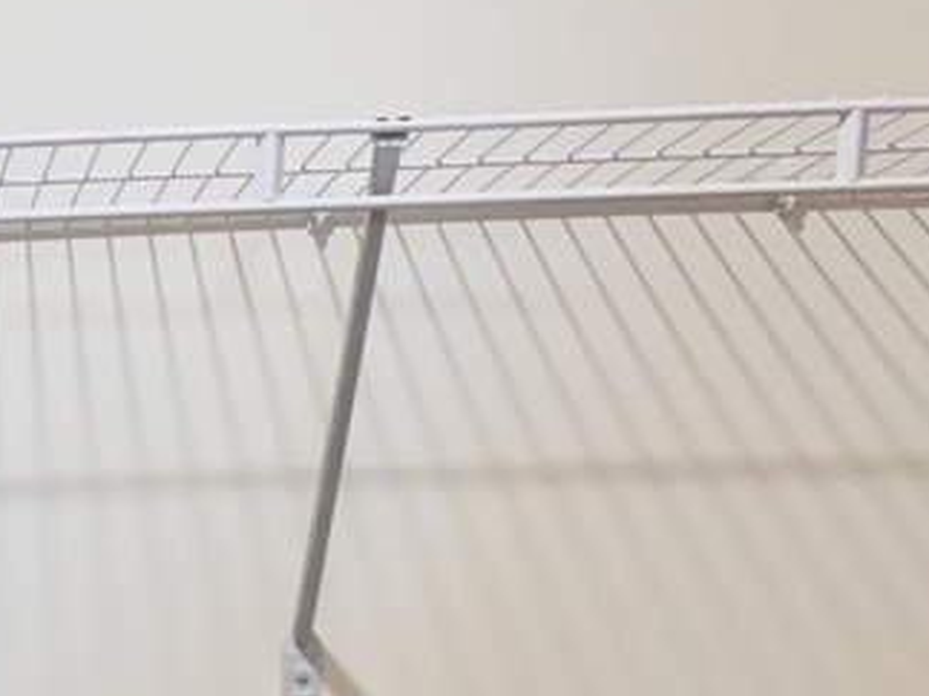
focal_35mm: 107
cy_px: 1102
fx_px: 2871
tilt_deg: -8.0
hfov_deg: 15.9
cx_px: -682
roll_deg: +0.7
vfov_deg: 13.0
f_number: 1.78
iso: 160
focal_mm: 6.76
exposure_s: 1/120
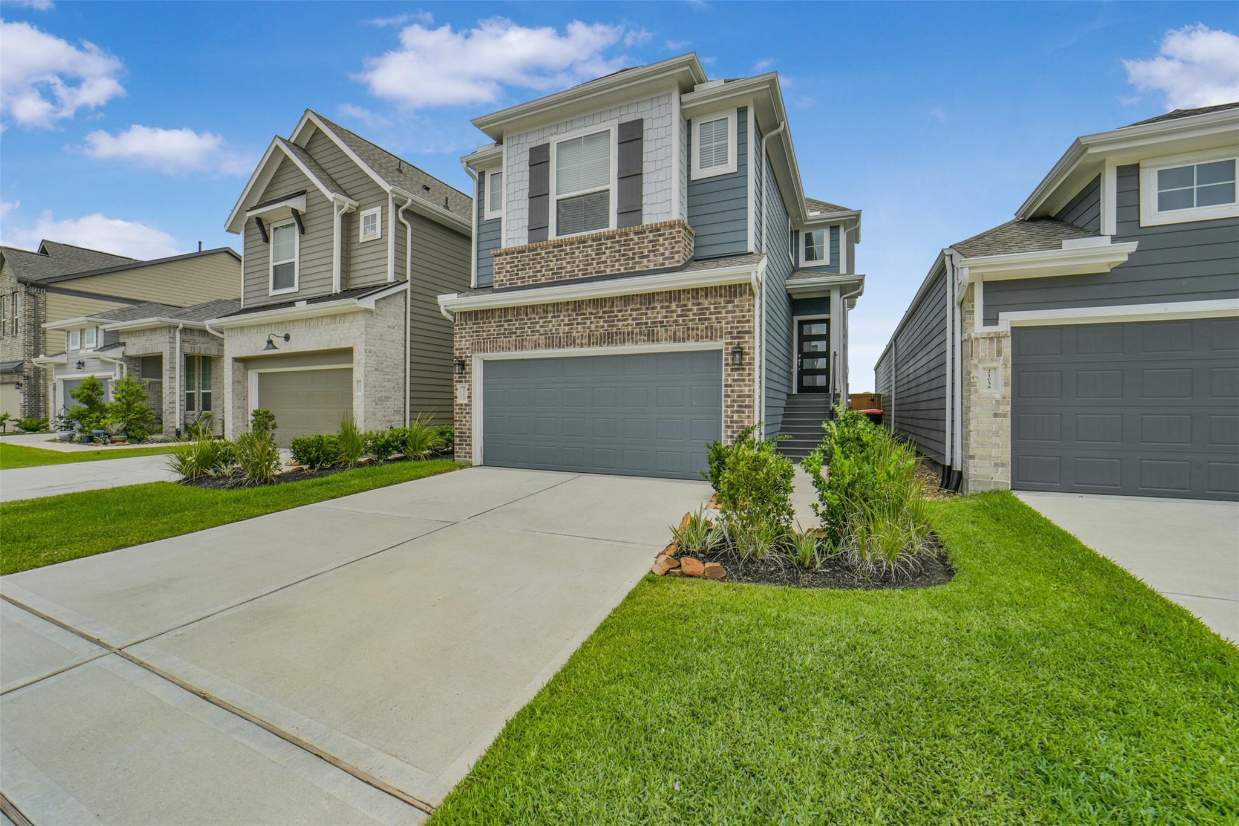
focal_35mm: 14
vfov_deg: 81.2
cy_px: 413
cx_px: 620
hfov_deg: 104.2
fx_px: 482
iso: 500
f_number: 11
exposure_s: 1/1250
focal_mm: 14
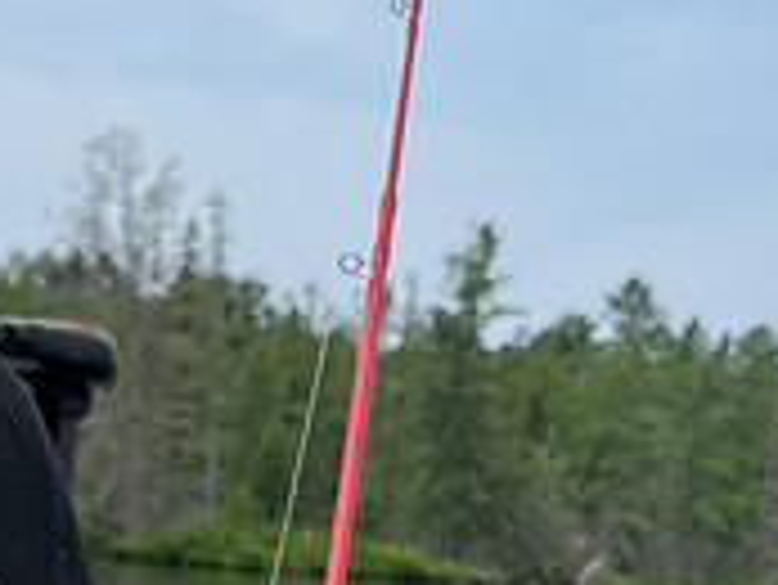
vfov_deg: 15.8
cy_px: 828
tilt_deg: -7.8
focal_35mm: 87
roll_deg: -6.2
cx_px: 160
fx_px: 1957
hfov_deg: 22.2
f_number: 1.5
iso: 50
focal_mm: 5.7
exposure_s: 1/4274
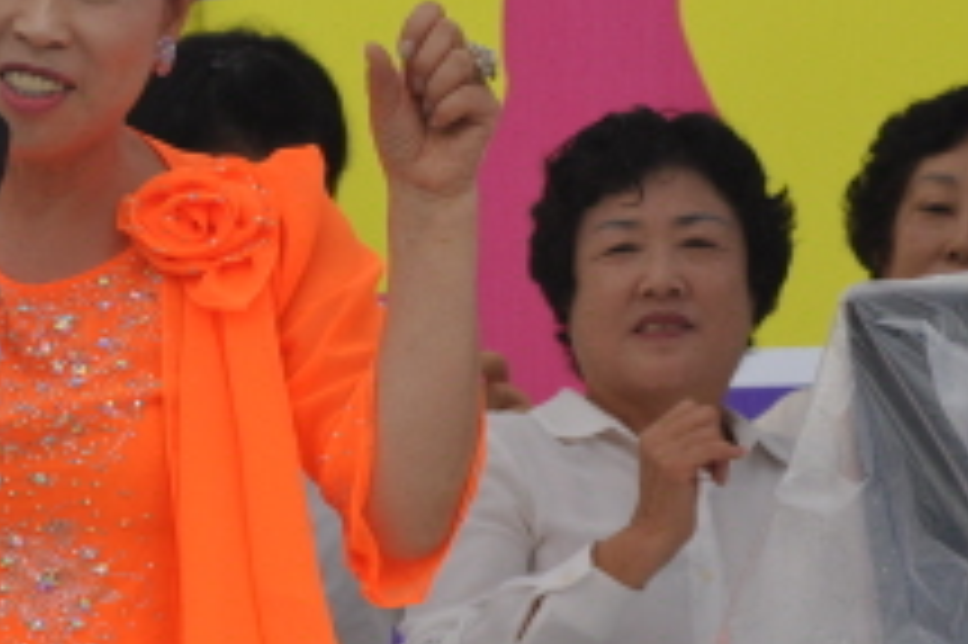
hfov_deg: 4.0
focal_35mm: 517
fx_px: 13891
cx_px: 81
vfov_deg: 2.7
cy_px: 259
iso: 320
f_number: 5.6
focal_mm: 116
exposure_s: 1/500
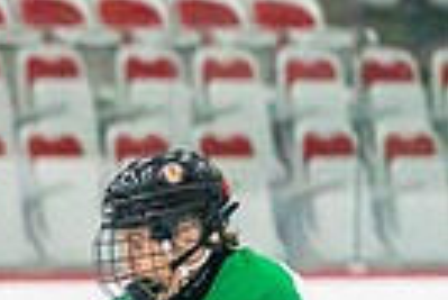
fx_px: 13853
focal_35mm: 1112
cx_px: -734
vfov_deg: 1.2
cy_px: 653
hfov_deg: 1.8
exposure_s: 1/1600
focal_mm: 200
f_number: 2.8
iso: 4000
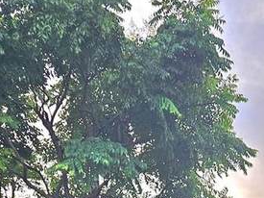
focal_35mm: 107
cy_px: 441
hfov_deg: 17.6
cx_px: 304
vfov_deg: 11.8
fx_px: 816
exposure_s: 1/182
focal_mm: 5.4
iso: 25
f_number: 1.8
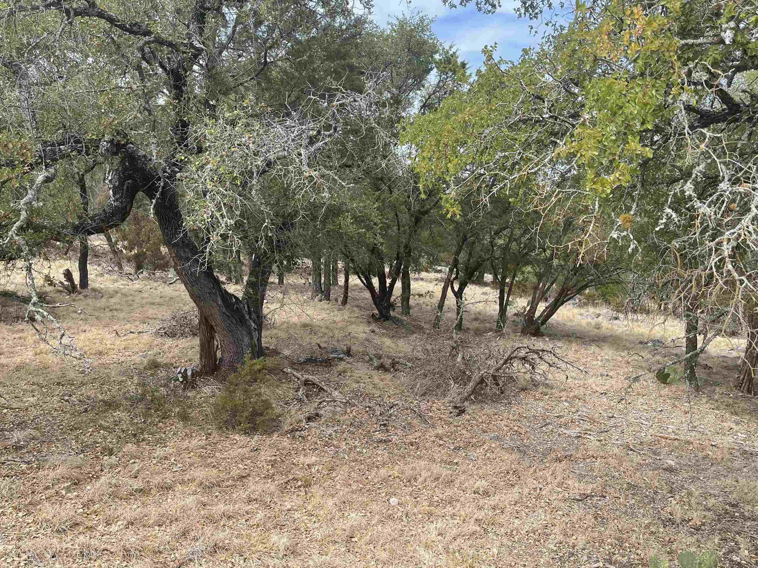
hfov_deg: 58.3
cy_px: 283
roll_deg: +0.5
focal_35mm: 31
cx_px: 407
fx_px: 679
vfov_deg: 45.4
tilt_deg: -5.6
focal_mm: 5.1
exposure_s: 1/1200
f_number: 1.6
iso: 32
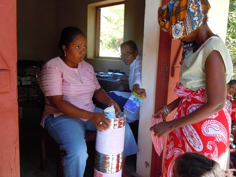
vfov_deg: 46.8
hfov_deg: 60.0
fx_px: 205
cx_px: 118
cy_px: 88
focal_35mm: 30
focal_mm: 5.4
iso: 125
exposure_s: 1/60
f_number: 3.5
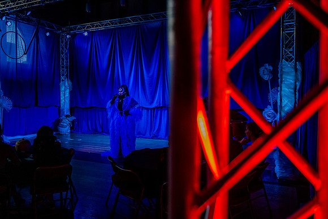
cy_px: 109
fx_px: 271
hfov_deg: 62.3
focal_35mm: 30
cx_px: 158
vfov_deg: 43.9
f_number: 2.8
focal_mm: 28
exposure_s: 1/125
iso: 2500
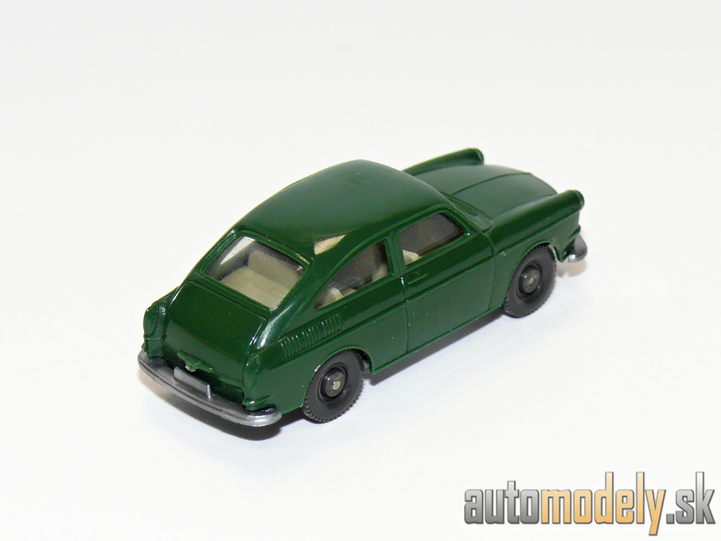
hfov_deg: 14.6
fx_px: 2812
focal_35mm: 135
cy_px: 270
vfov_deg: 11.0
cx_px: 360
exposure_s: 1/30
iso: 100
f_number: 4
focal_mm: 16.1
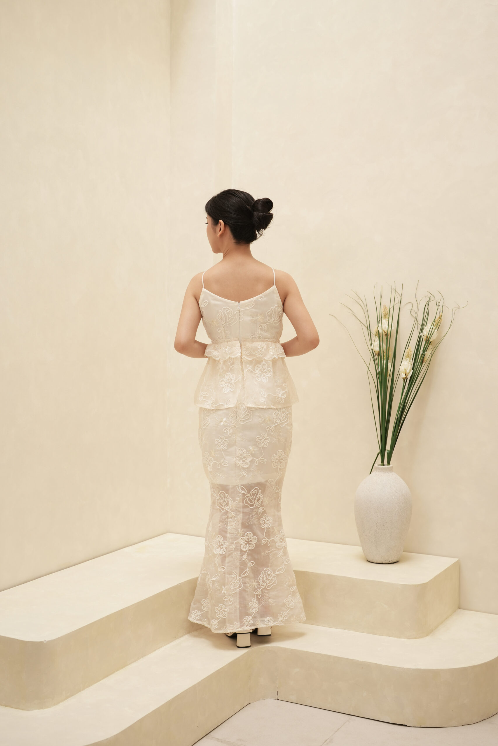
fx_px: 1037
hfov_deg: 27.0
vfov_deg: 39.6
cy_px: 373
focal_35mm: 50
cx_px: 249
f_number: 4
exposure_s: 1/125
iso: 250
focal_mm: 50
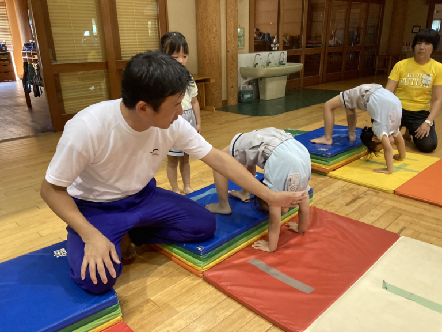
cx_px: 221
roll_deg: +1.4
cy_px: 166
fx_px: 358
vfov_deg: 49.7
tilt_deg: -19.7
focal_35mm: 28
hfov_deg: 63.4
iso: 320
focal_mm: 3.99
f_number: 1.8
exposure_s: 1/40
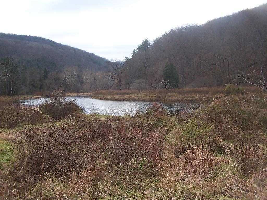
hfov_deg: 49.0
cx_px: 134
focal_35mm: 38
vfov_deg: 37.7
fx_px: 293
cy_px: 100
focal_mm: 6.3
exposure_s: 1/320
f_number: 2.8
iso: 100
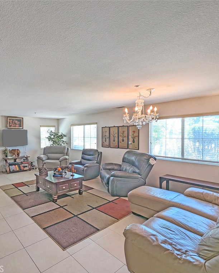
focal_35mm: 17
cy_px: 137
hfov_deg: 69.9
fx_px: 138
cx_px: 46
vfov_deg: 89.6
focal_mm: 1.95
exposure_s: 1/30
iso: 59
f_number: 2.2
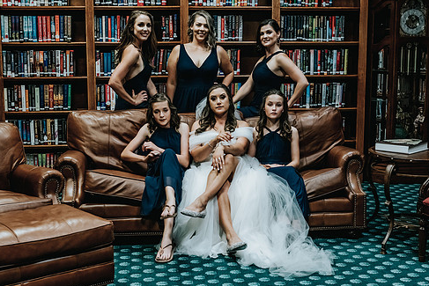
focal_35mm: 58
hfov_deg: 34.5
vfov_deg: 23.4
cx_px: 204
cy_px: 148
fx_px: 691
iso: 800
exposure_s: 1/125
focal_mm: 44
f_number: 5
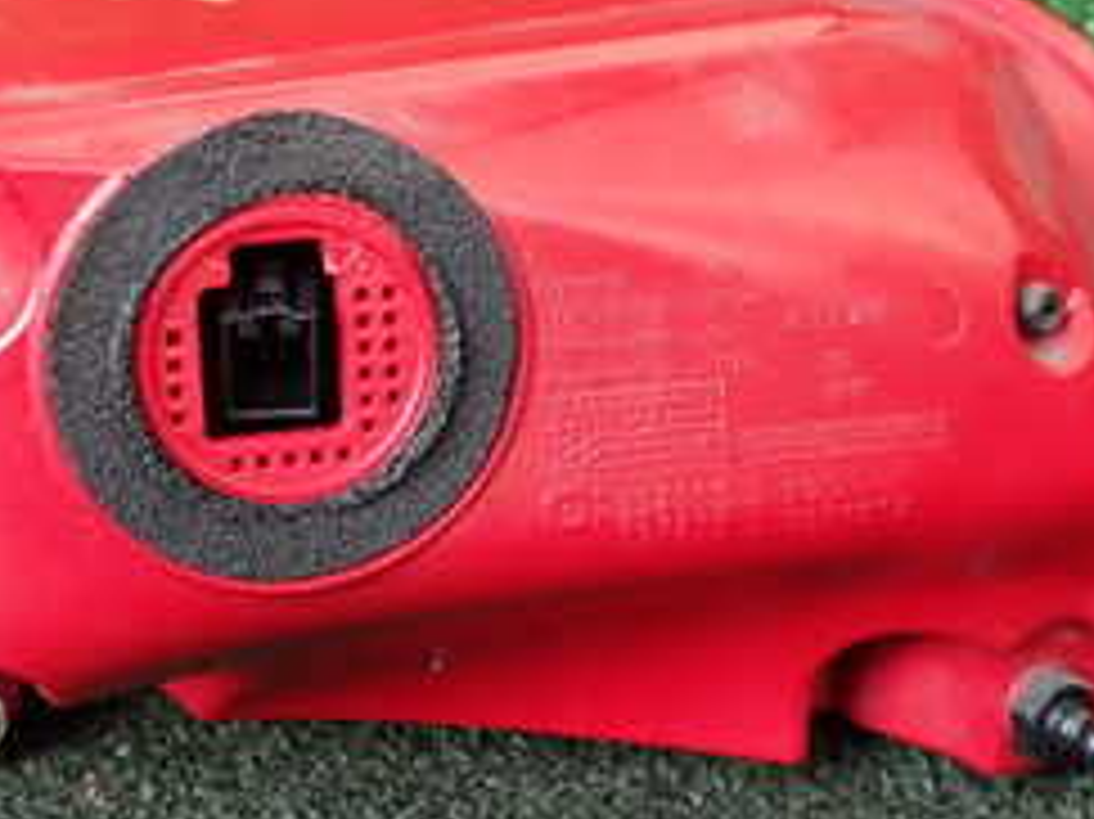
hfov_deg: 26.0
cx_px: 257
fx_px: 2338
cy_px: 256
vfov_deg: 19.8
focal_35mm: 74
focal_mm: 5.4
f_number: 2.3
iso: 160
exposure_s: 1/60
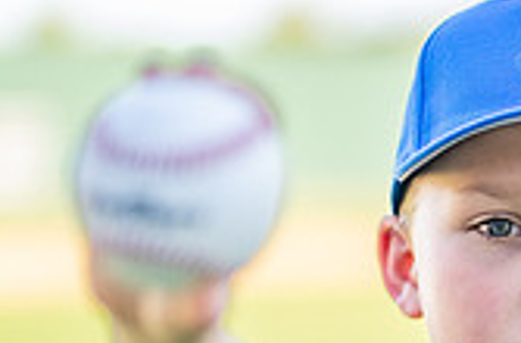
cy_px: 418
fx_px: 2797
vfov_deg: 7.0
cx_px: 553
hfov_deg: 10.5
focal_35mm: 194
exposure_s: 1/1250
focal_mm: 50
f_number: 1.2
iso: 100
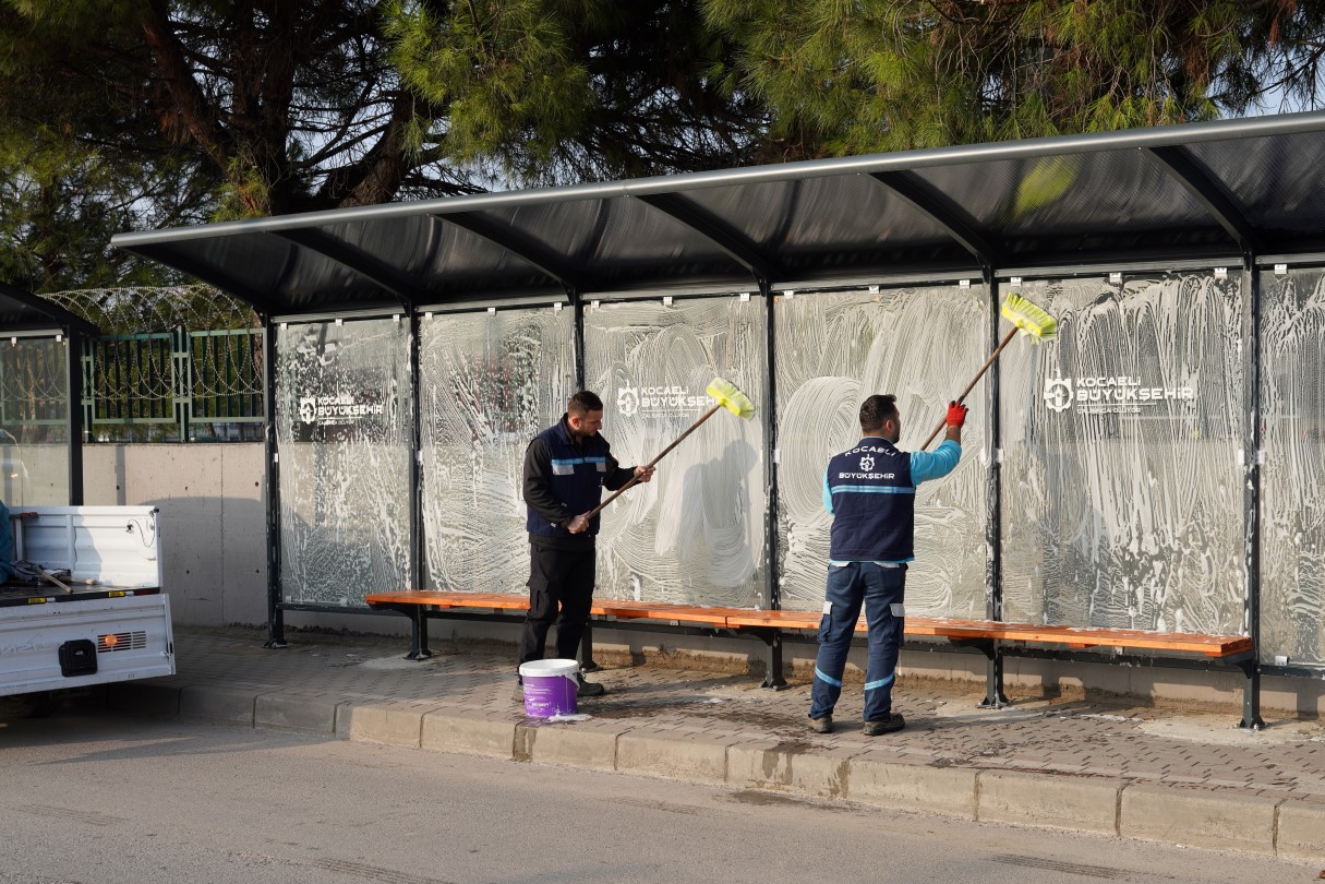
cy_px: 491
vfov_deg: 25.5
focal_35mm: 53
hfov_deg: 37.3
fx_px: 1953
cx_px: 815
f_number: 5.6
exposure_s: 1/320
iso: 100
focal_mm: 39.8
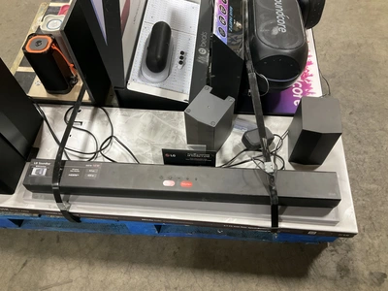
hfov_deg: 61.7
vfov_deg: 48.2
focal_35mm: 29
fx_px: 325
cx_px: 194
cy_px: 146
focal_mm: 3
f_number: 1.8
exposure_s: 1/40
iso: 250
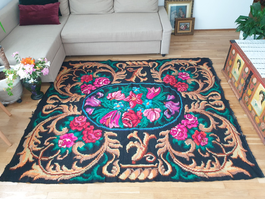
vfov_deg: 51.4
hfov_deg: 65.3
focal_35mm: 27
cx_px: 131
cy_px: 98
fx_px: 207
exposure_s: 1/25
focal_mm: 4.3
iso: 250
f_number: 2.4
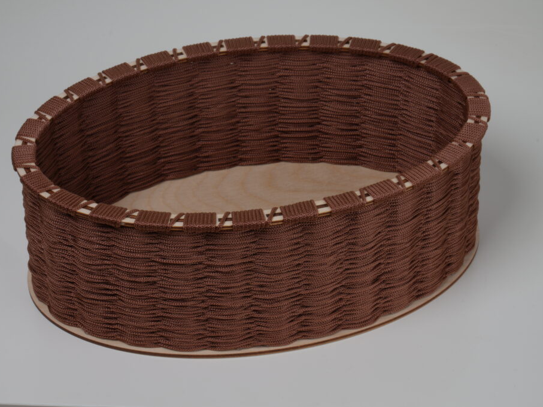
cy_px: 204
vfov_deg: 13.0
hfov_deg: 17.3
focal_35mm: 114
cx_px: 250
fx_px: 1788
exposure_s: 2
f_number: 22
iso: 50
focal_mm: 70
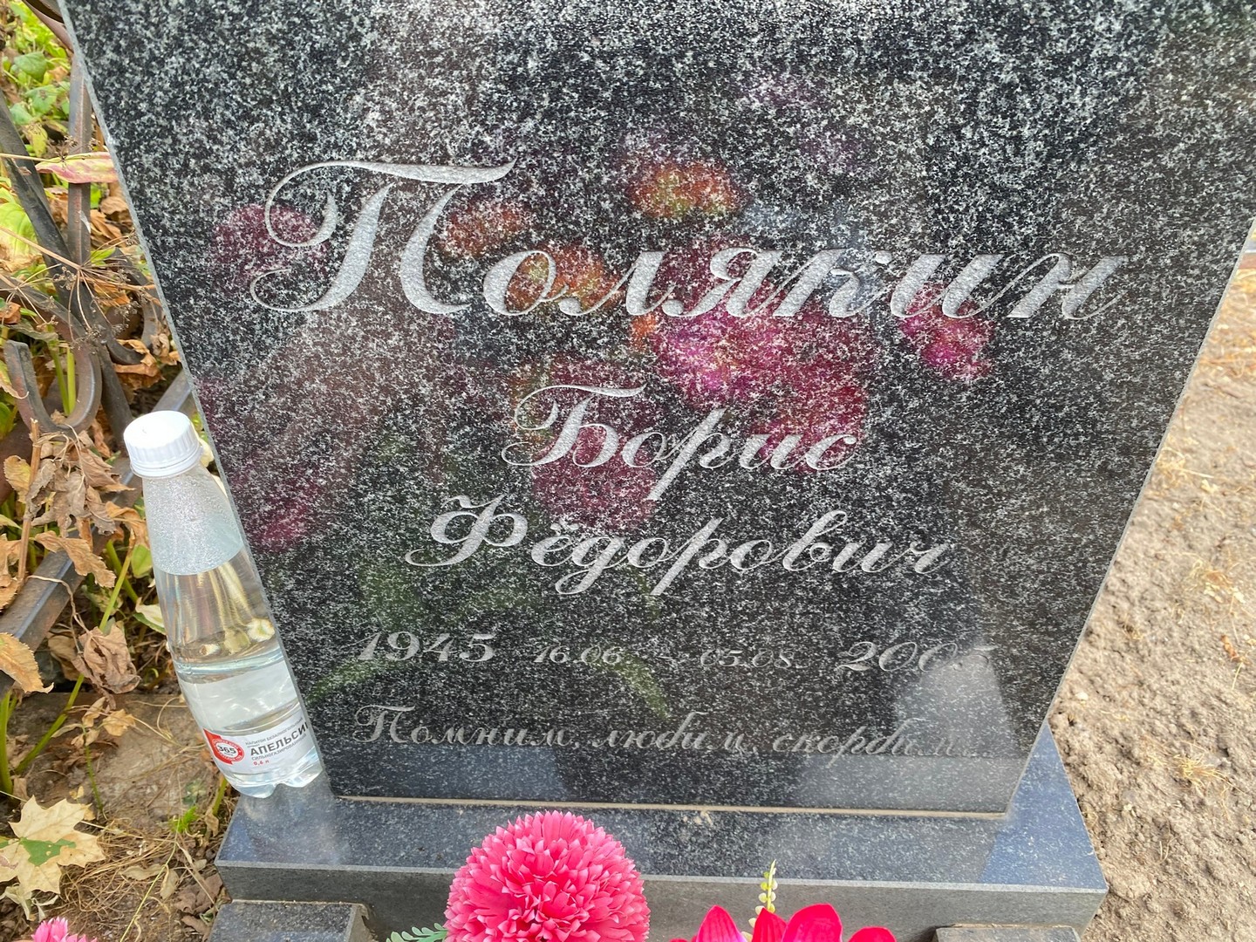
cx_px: 628
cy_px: 471
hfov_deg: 67.3
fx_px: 943
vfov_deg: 53.1
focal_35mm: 26
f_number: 1.8
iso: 40
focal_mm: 4.25
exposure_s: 1/122
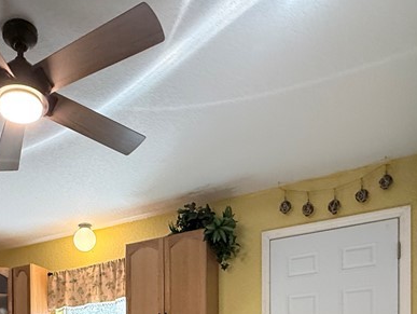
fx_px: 446
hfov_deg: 47.9
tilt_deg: -0.9
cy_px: 397
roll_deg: -0.6
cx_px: 96
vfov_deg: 31.1
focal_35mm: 37
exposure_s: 1/120
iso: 400
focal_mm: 2.22
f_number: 2.2
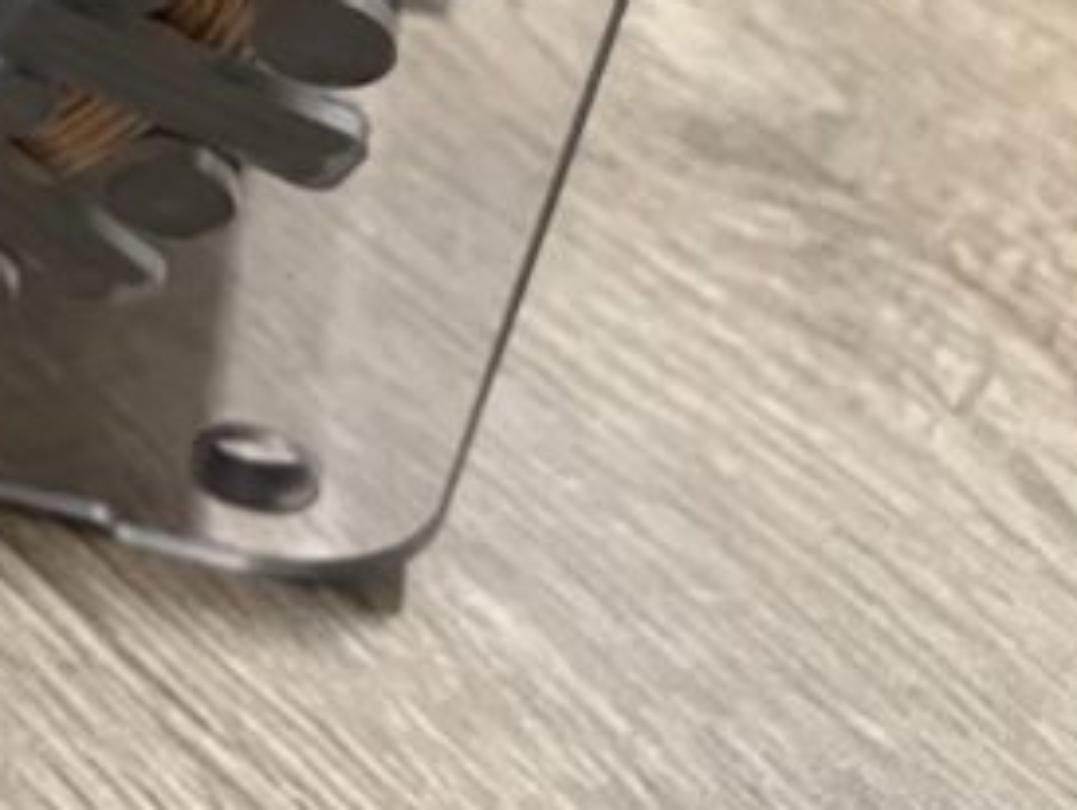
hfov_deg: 17.9
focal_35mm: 97
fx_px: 3021
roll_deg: +3.2
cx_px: -562
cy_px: -527
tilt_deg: -44.3
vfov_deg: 14.0
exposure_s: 1/42
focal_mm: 5.1
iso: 500
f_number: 1.6
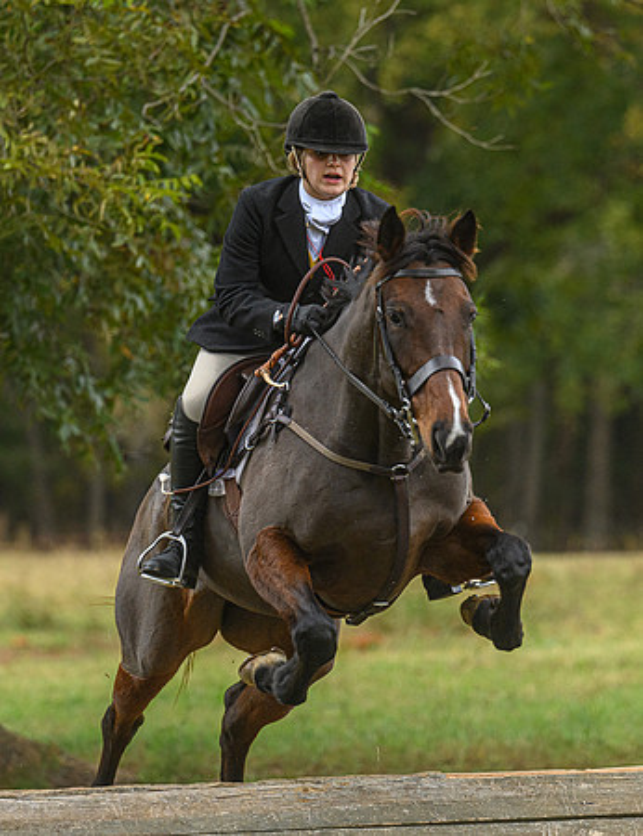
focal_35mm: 317
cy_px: 419
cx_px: 405
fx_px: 7720
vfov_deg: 6.2
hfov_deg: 4.8
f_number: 3.5
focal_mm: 190
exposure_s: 1/640
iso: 800
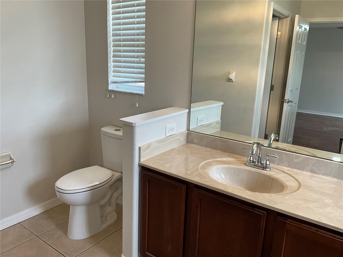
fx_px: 287
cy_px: 128
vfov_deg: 48.2
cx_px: 172
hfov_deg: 61.7
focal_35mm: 29
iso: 64
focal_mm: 3
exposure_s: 1/120
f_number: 1.8
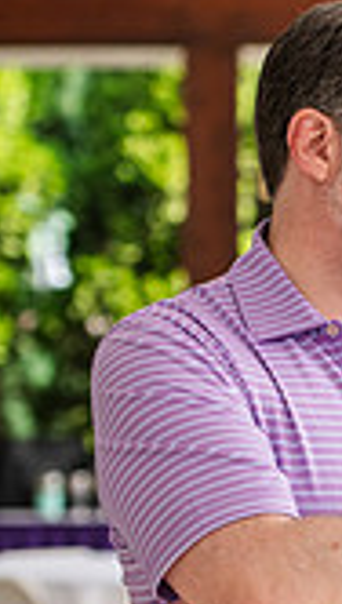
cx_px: 586
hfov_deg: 4.4
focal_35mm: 274
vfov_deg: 7.9
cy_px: 460
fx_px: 4395
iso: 250
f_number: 3.5
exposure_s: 1/500
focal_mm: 75
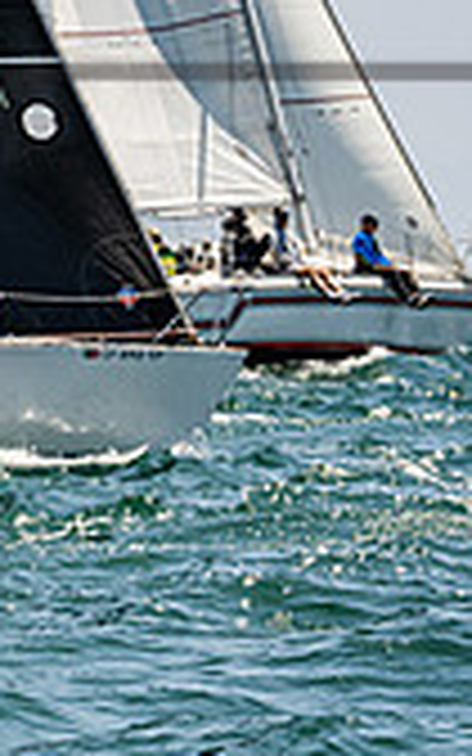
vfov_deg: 5.5
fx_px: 7800
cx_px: -777
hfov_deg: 3.4
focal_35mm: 379
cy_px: 177
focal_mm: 105
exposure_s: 1/2000
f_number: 8
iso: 500
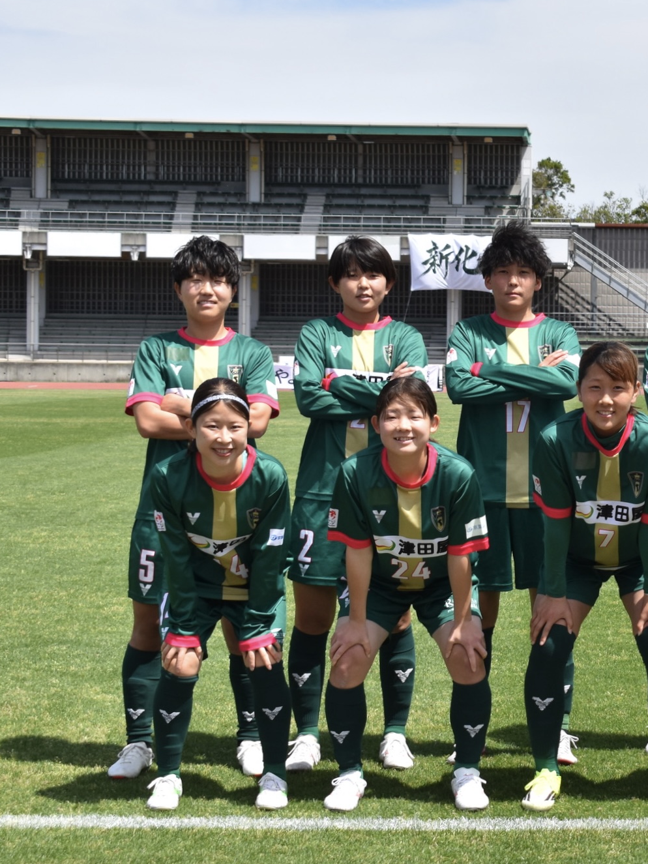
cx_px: 631
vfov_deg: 24.7
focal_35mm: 79
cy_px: 428
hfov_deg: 18.2
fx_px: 1971
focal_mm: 36
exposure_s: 1/1600
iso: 400
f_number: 6.3
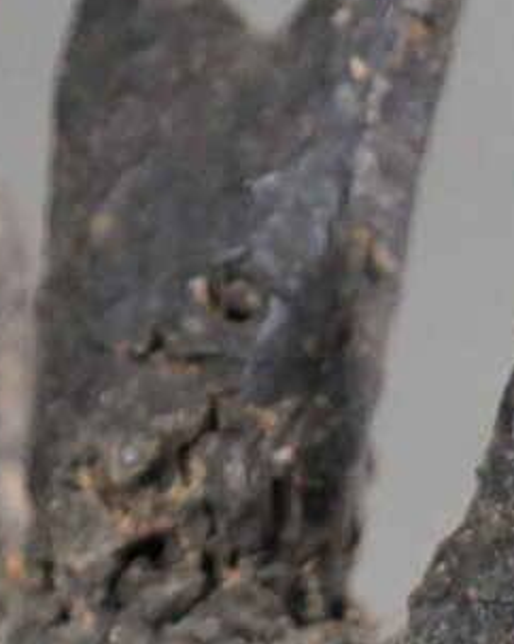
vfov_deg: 5.2
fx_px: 6795
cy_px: 1700
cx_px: 211
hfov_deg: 4.3
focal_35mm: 357
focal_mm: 30
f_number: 4
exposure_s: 1/160
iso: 1600
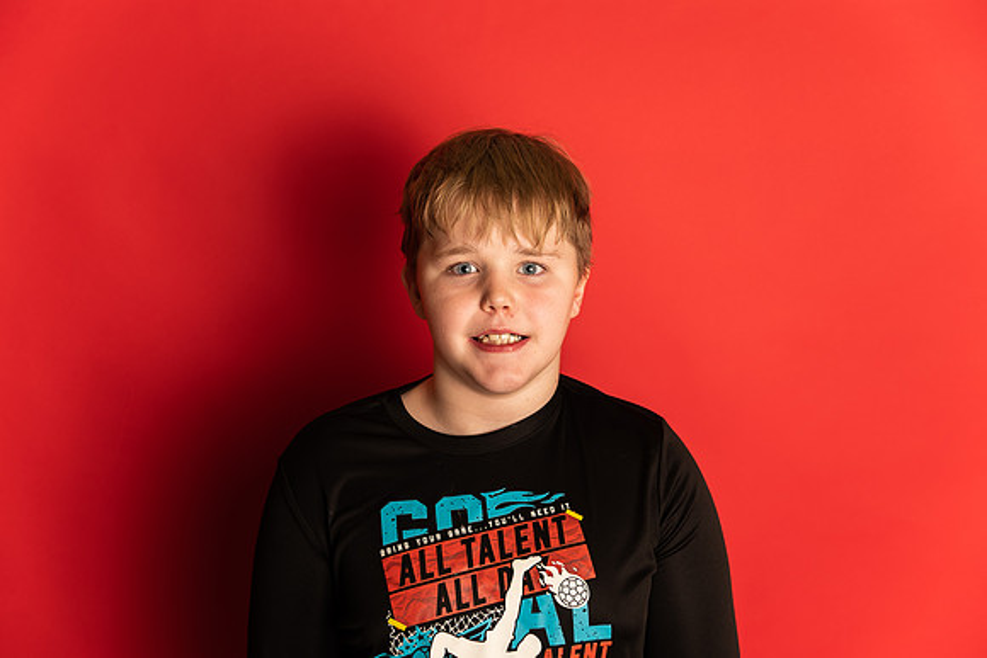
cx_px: 494
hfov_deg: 38.2
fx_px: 1426
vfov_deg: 26.0
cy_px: 329
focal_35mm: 52
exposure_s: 1/160
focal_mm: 52
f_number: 4
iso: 100
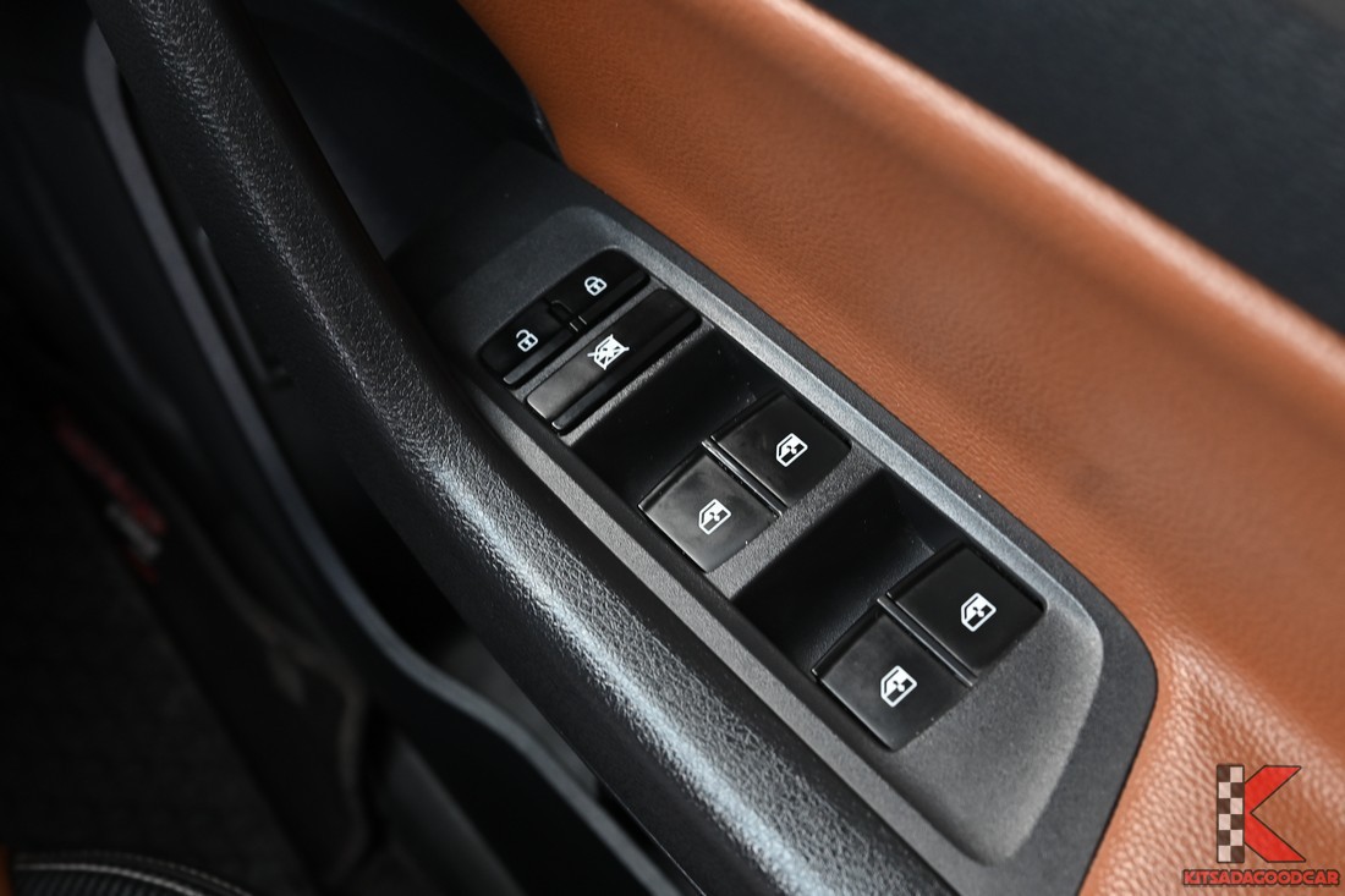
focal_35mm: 42
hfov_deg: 46.4
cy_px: 448
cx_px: 672
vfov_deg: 31.9
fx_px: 1569
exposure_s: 1/30
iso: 400
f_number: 5.6
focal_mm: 28.5
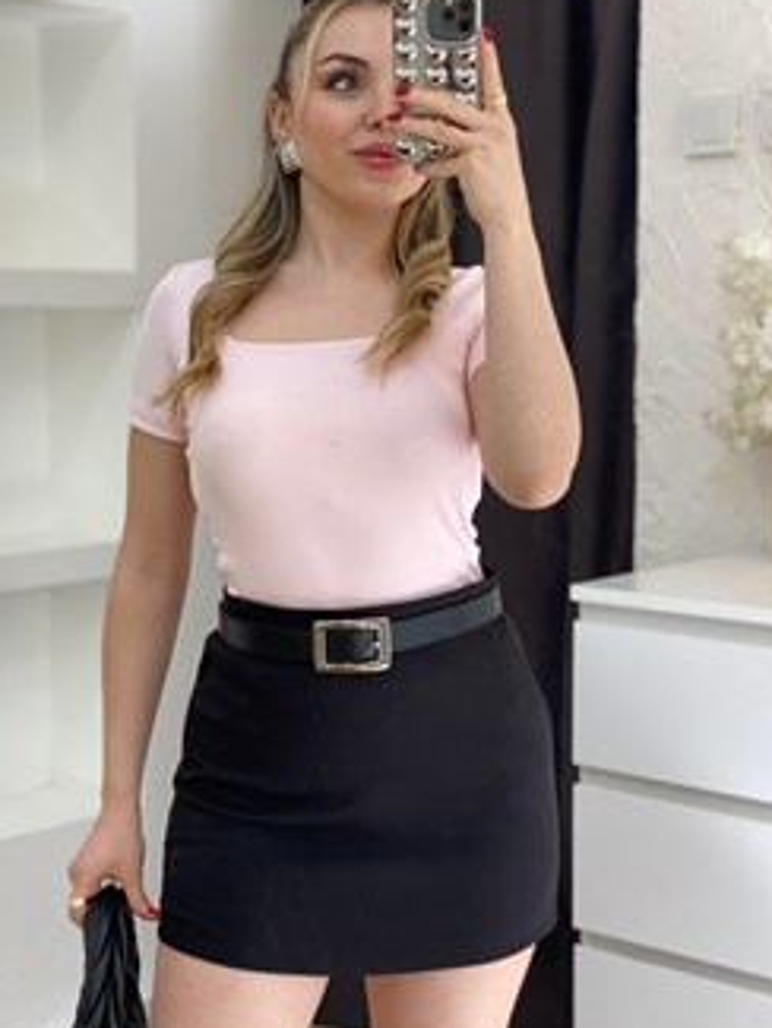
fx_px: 1961
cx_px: 313
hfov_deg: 22.2
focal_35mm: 66
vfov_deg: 29.4
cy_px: 457
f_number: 2
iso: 40
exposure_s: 1/100
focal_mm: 6
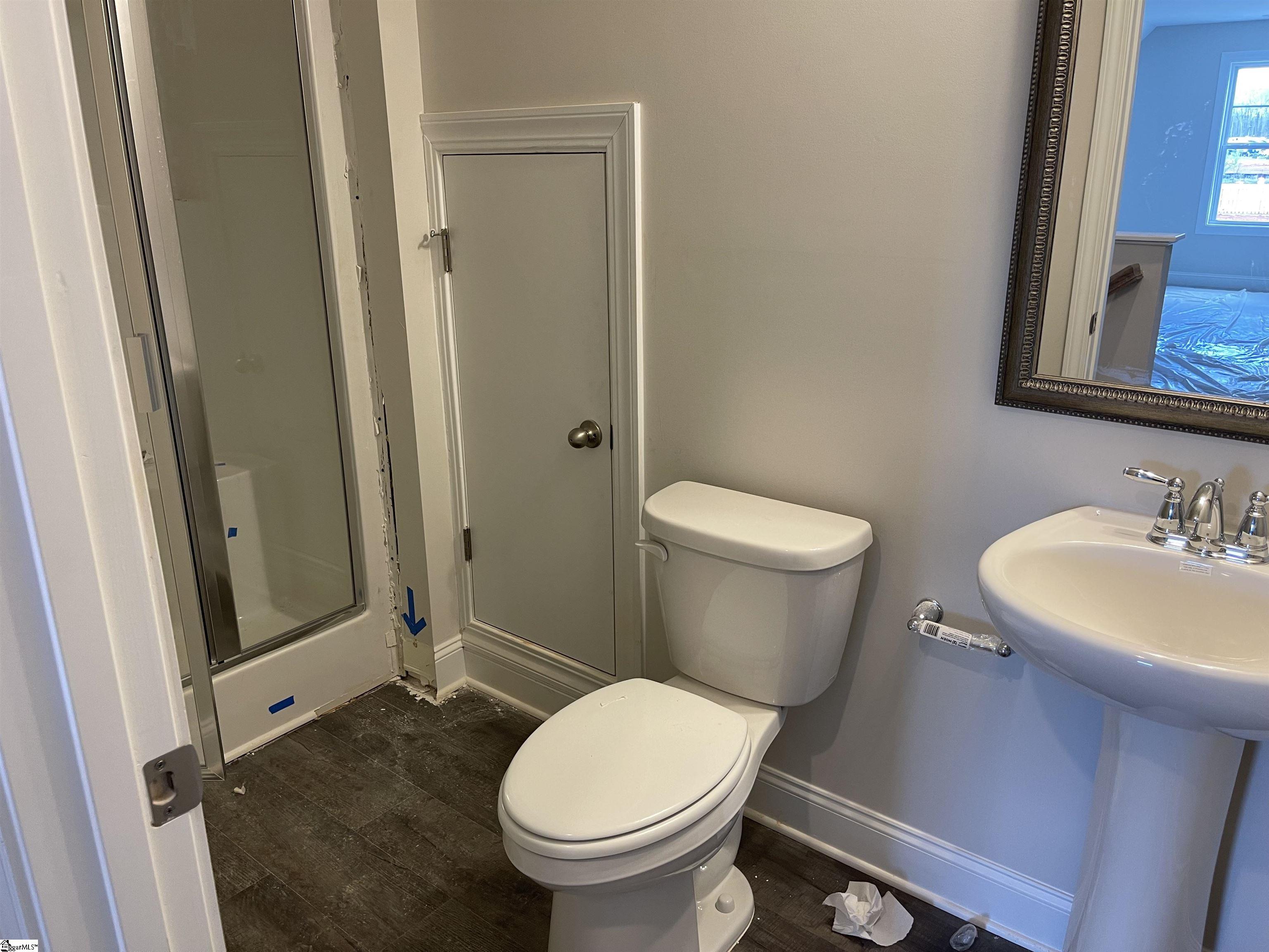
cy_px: 476
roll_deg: +0.5
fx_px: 953
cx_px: 634
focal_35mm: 26
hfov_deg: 67.3
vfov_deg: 53.1
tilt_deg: -17.5
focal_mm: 5.1
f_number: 1.6
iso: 80
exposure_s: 1/60
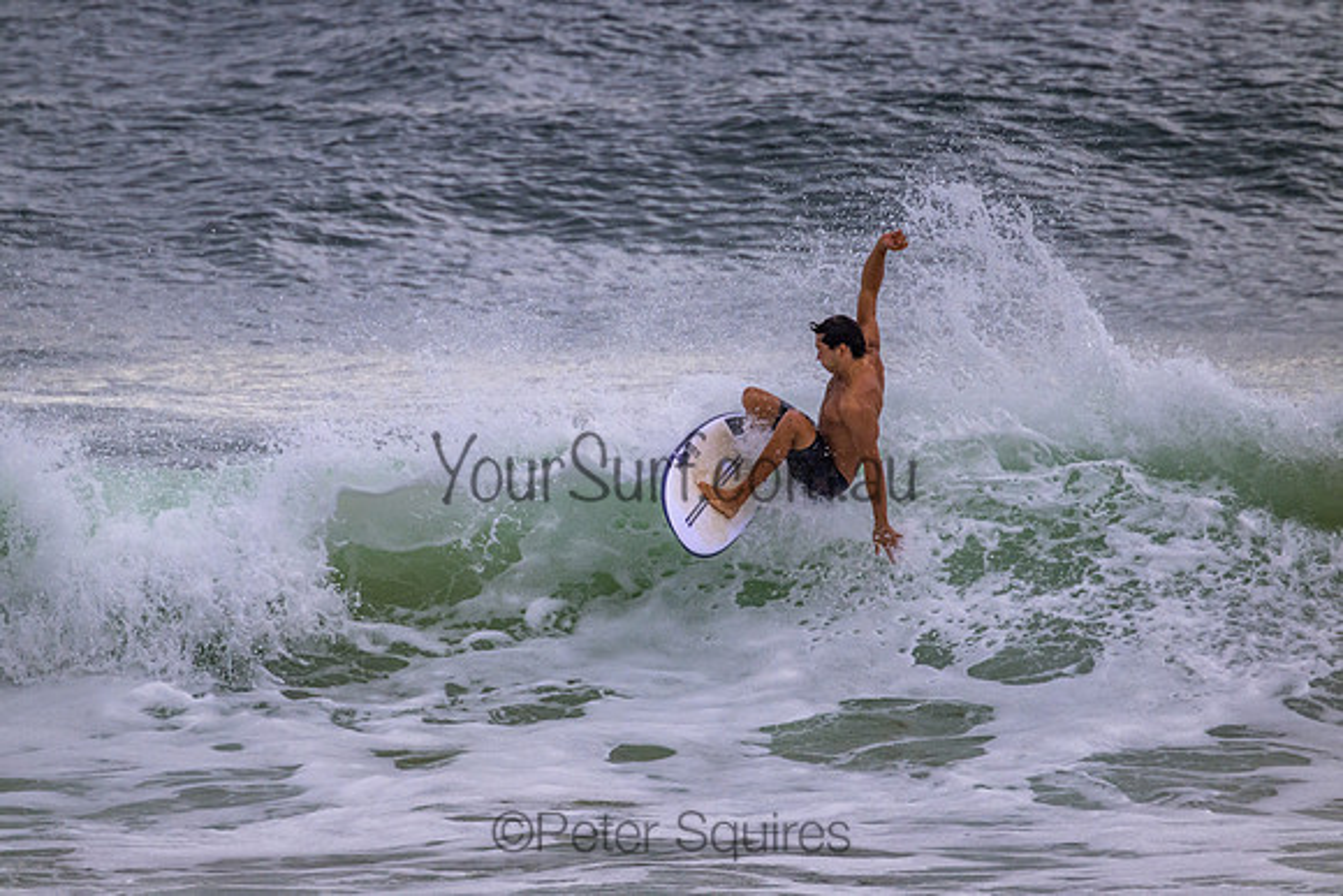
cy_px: 448
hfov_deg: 2.6
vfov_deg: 1.7
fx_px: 29850
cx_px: 672
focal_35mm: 800
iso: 2500
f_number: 11
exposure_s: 1/2000
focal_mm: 800
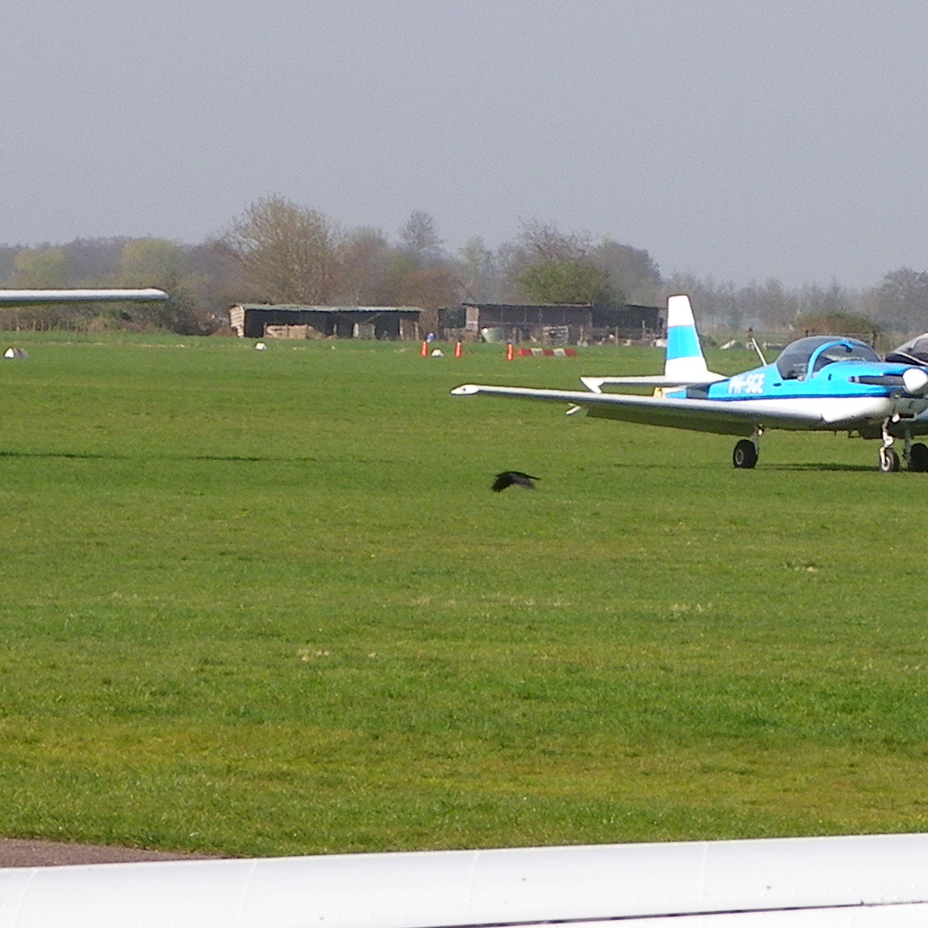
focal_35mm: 457
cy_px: 656
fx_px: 13861
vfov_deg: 3.8
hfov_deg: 3.8
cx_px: 619
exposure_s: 1/200
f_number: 7.1
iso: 50
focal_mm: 26.1
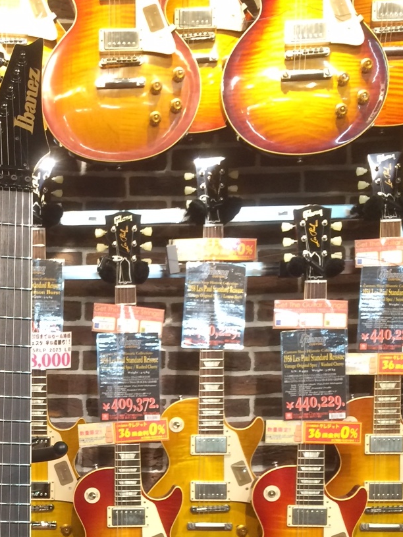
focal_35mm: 58
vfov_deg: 31.6
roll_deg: +1.5
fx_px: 900
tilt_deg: -6.4
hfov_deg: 24.4
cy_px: 488
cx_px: 25
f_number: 2.2
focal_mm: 4.15
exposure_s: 1/30
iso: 125
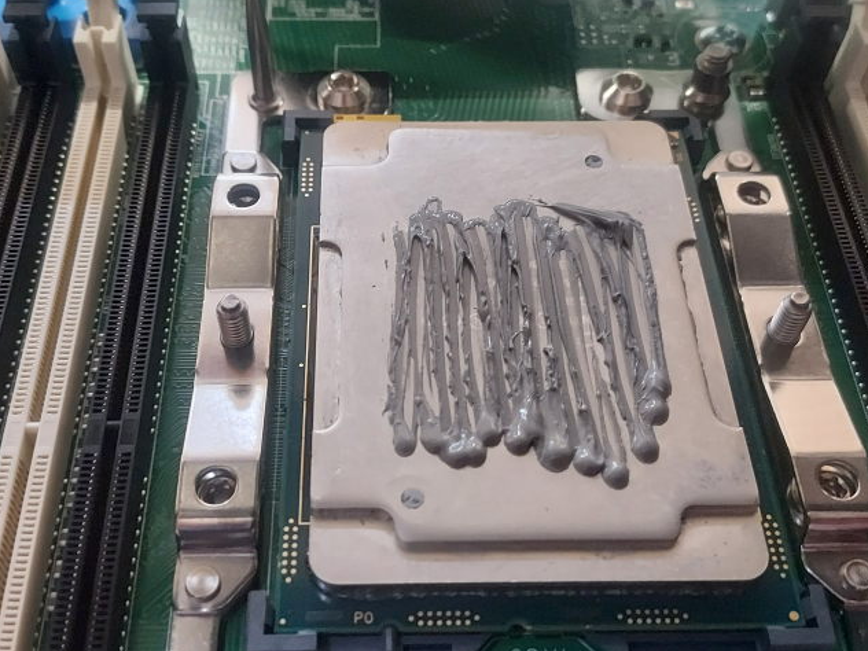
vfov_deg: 37.7
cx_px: 420
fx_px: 953
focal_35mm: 38
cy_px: 335
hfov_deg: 49.0
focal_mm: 4.6
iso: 400
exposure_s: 1/25
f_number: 1.8
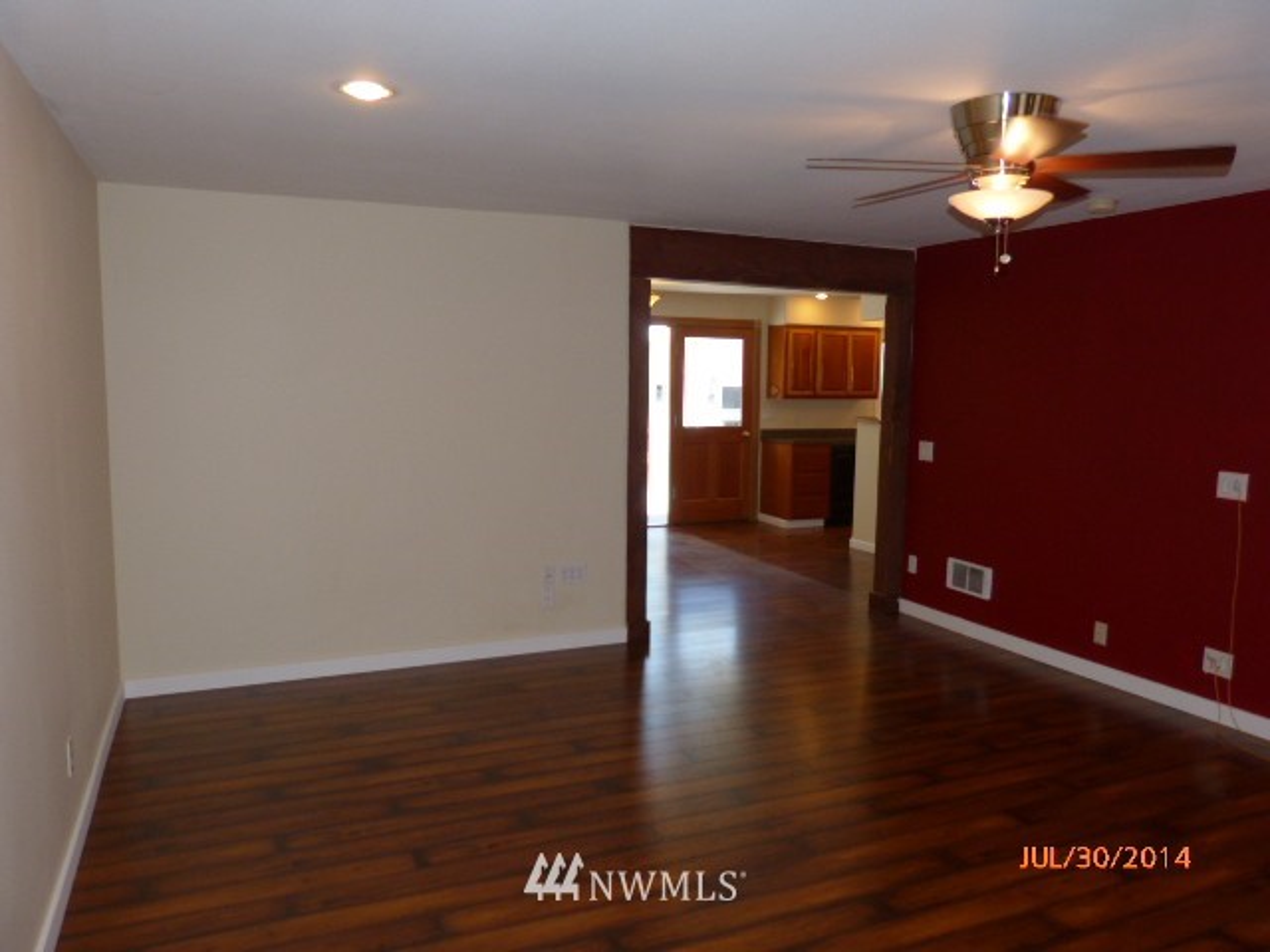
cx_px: 635
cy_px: 476
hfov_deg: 69.4
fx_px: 917
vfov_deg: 54.9
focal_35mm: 25
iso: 100
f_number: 2.8
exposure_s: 1/60
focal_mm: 4.5
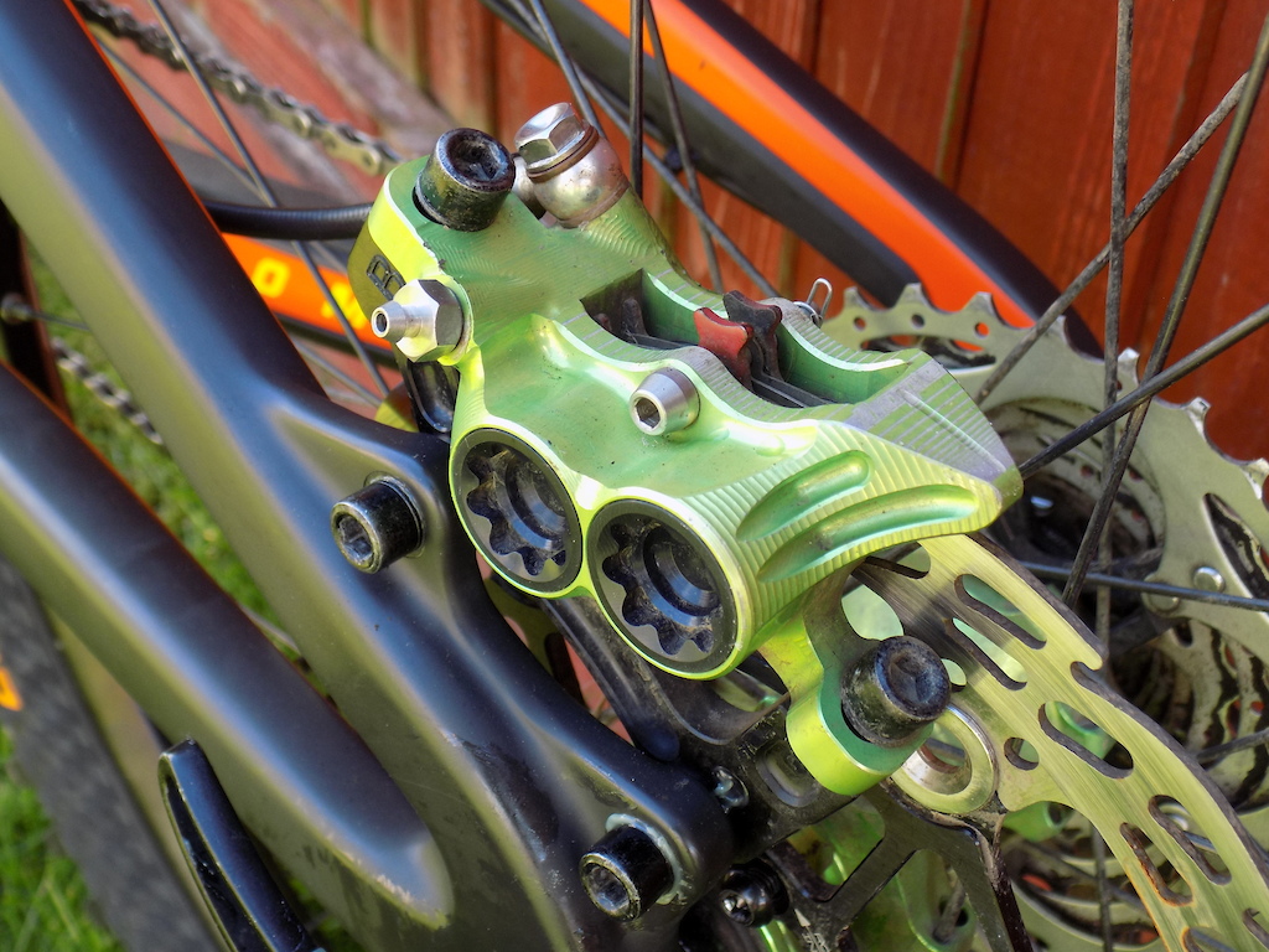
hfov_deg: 50.1
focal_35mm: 37
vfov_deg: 38.7
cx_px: 634
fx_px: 1356
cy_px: 476
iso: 80
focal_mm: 6.6
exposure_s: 1/50
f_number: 3.5
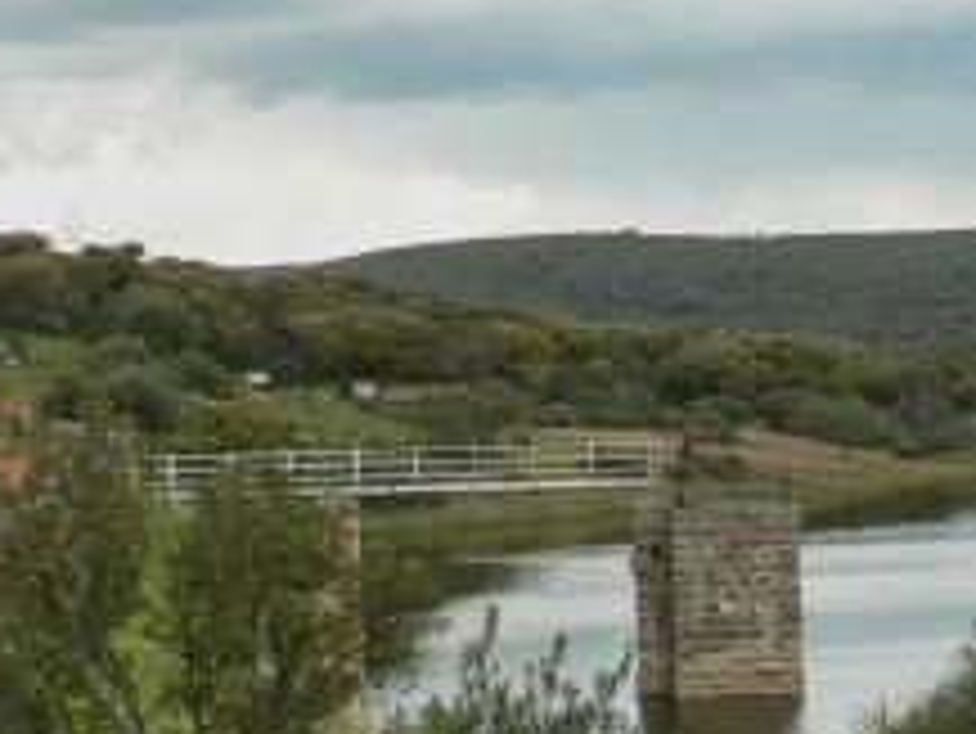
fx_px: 3047
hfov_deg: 17.7
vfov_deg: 13.7
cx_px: 1030
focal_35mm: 108
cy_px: 491
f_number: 2.8
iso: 80
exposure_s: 1/60
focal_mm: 6
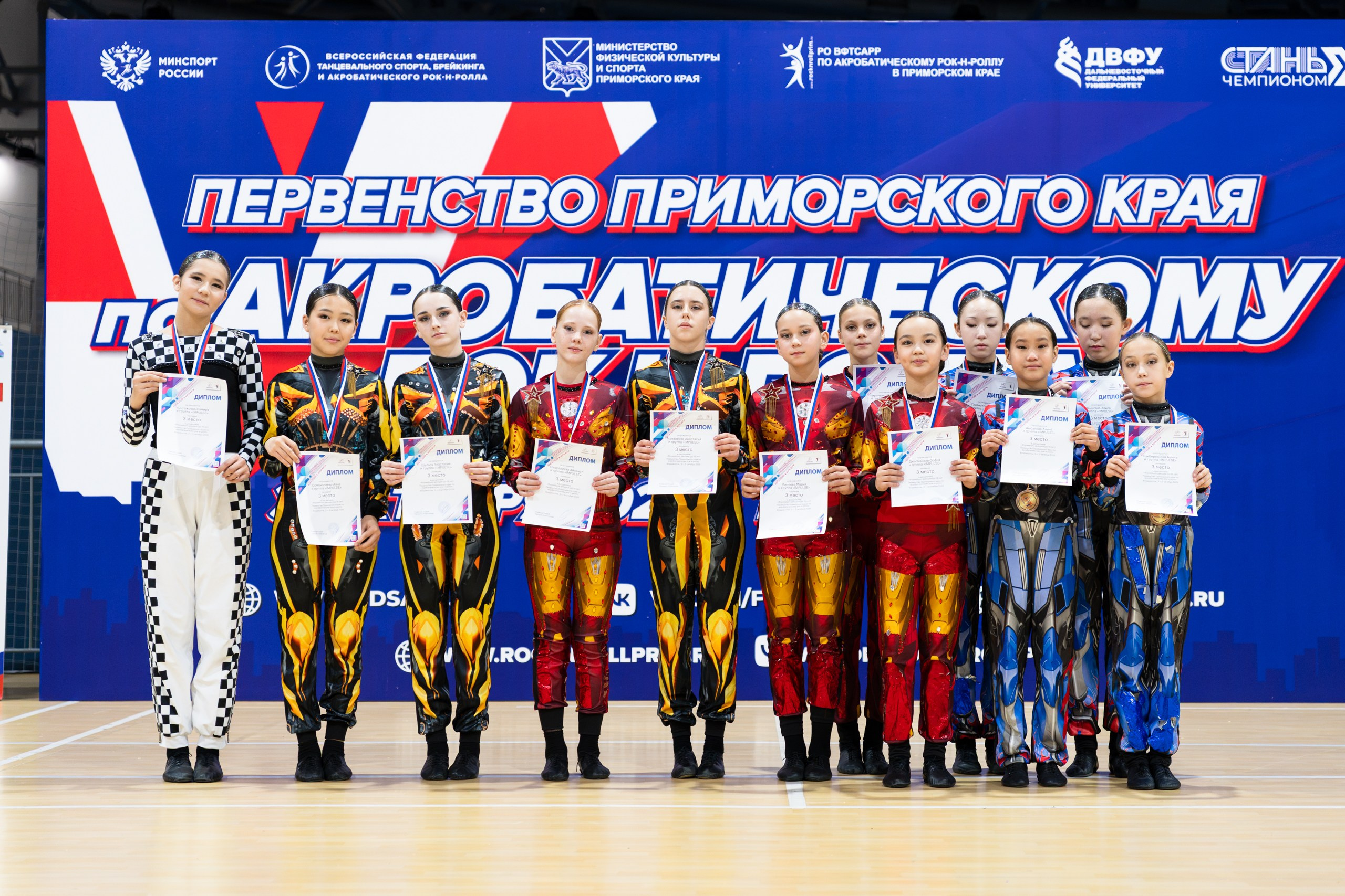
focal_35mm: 69
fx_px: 2595
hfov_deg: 29.1
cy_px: 414
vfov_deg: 19.6
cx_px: 717
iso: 2000
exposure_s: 1/320
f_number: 2.8
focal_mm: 64.6
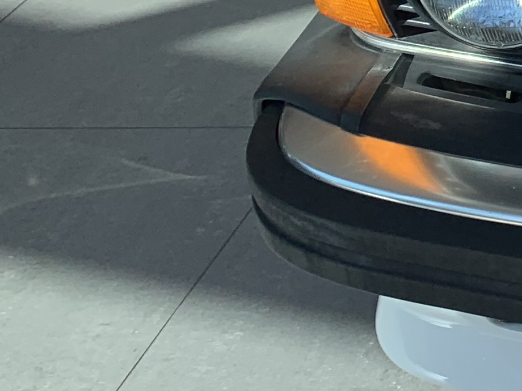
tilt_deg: -19.3
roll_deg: -1.2
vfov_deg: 12.4
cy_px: -181
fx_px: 1719
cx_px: 1105
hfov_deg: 14.0
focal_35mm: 114
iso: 25
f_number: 1.8
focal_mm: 4.25
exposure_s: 1/701
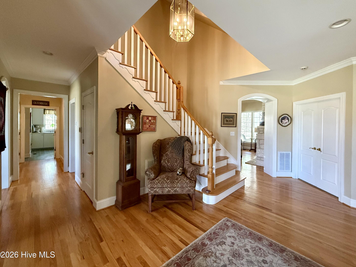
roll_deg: -0.8
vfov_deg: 81.6
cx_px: 185
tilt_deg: +0.0
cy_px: 125
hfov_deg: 98.1
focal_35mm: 15
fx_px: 154
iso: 640
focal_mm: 2.22
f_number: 2.2
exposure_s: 1/120
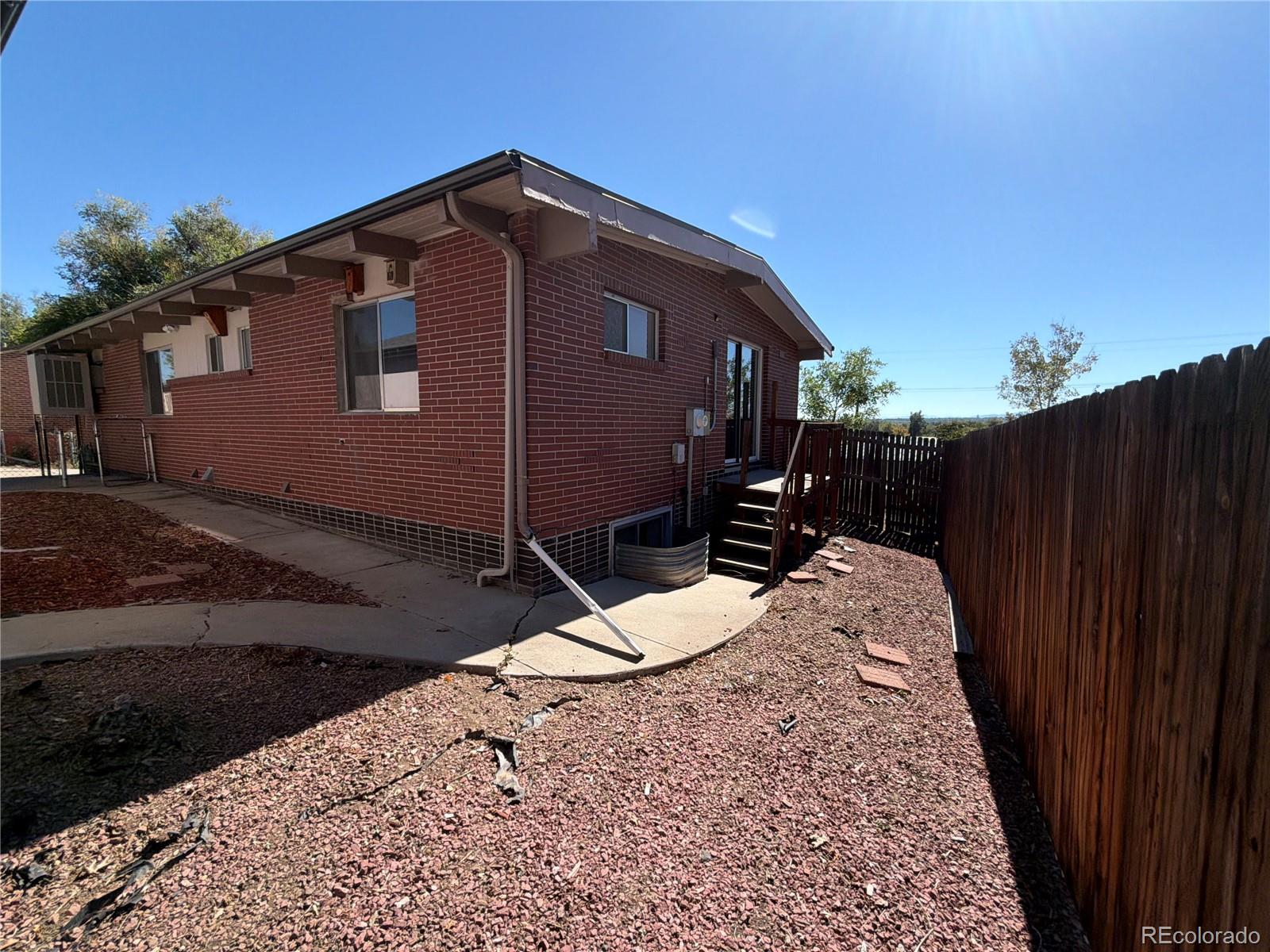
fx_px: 514
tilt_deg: -7.9
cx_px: 635
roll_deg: +0.0
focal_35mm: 14
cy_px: 476
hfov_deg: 102.1
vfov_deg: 85.7
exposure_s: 1/1125
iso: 20
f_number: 2.2
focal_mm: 2.22
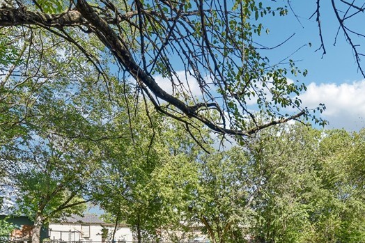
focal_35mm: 29
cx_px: 238
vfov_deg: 39.8
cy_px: 241
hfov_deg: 62.4
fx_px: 294
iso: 160
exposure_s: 1/80
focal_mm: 14
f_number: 8
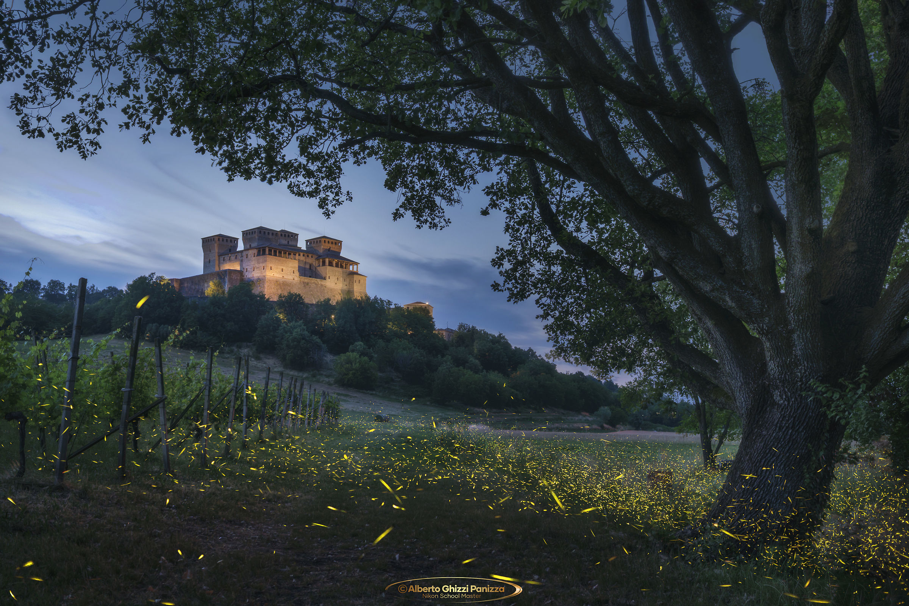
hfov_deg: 51.3
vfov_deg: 35.5
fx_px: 947
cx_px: 454
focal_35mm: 38
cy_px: 303
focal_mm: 25
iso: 100
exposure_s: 25
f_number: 9
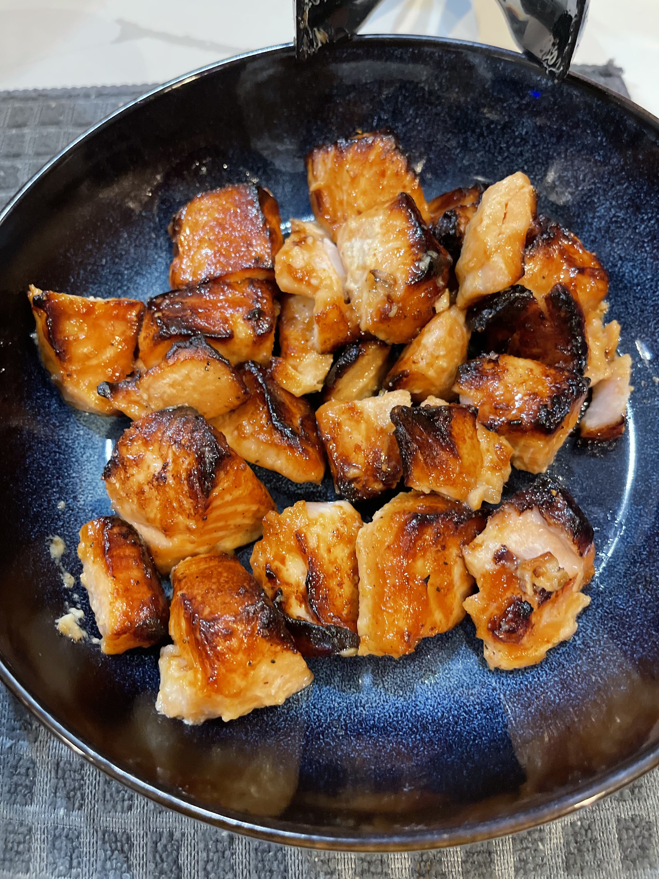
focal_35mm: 26
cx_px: 330
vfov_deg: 67.3
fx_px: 660
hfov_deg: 53.1
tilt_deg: -66.3
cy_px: 440
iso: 400
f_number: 1.6
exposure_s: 1/40
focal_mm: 5.1
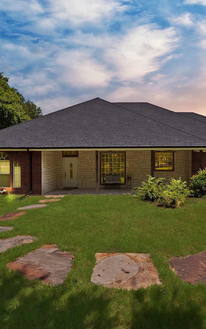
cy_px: 165
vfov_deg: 77.1
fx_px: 206
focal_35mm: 23
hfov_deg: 52.8
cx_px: 119
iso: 640
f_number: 9
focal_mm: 15
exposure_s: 1/320
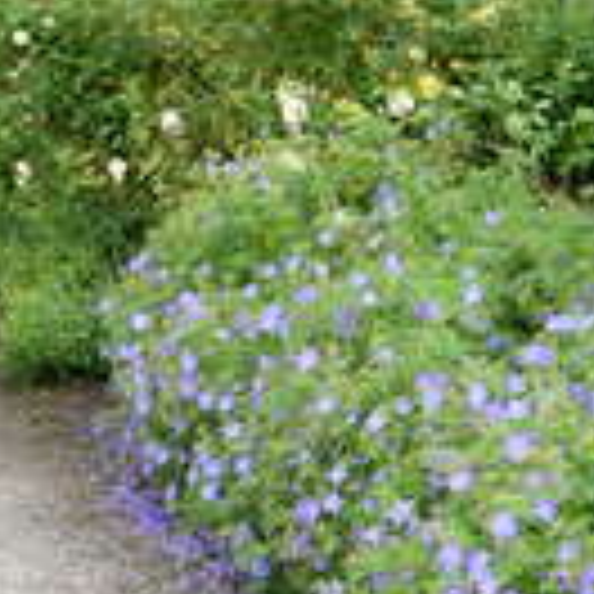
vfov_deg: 16.4
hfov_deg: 16.2
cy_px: 270
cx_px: 36
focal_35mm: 106
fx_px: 2058
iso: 50
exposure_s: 1/108
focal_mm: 7.5
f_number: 3.4
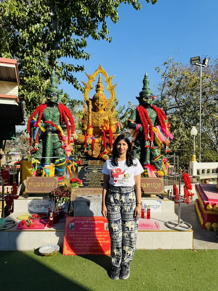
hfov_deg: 56.8
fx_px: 202
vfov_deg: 71.6
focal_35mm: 24
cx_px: 109
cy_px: 146
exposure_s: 1/3802
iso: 80
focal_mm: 6.76
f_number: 1.78
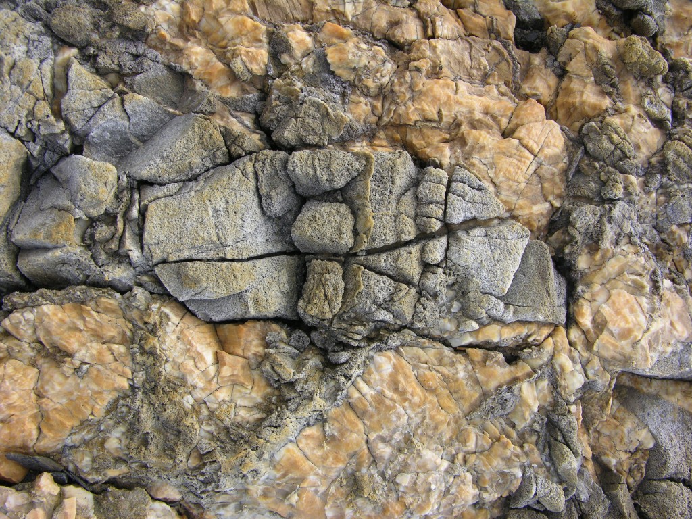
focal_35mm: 35
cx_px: 346
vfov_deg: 40.7
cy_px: 260
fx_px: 700
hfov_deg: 52.6
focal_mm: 8.9
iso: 50
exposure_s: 1/89.7
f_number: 4
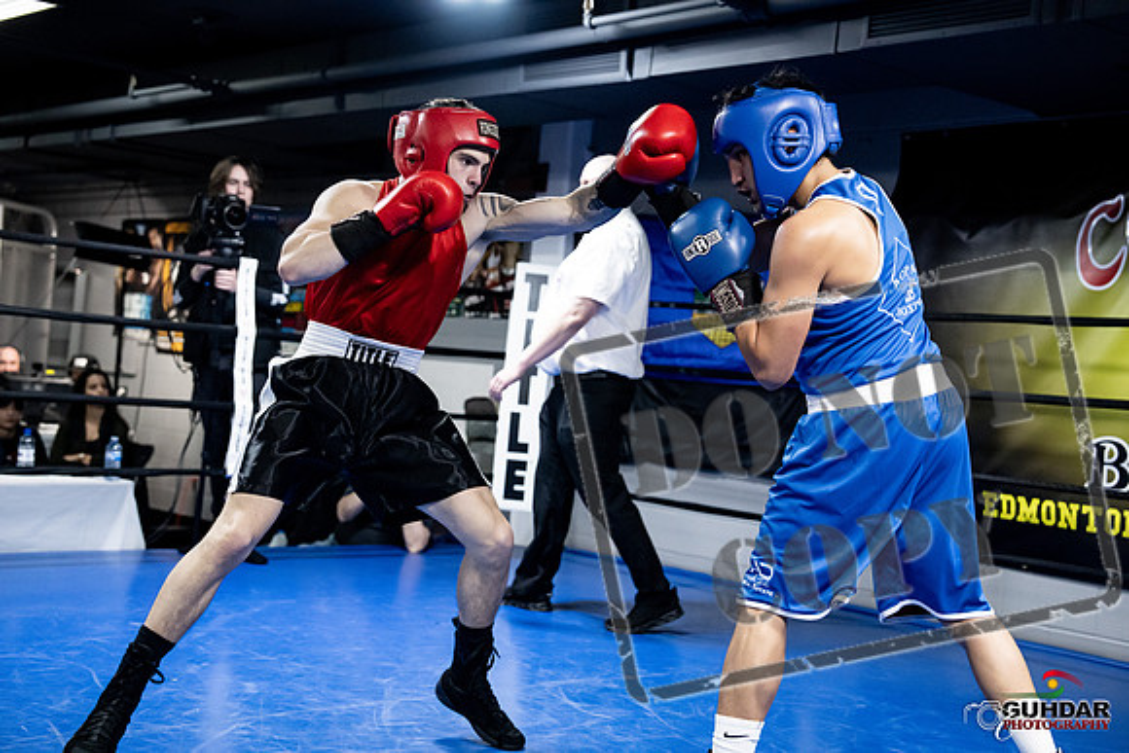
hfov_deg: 39.6
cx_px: 564
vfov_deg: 27.0
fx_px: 1568
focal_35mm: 50
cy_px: 376
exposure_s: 1/1000
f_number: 2.8
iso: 8000
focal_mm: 50
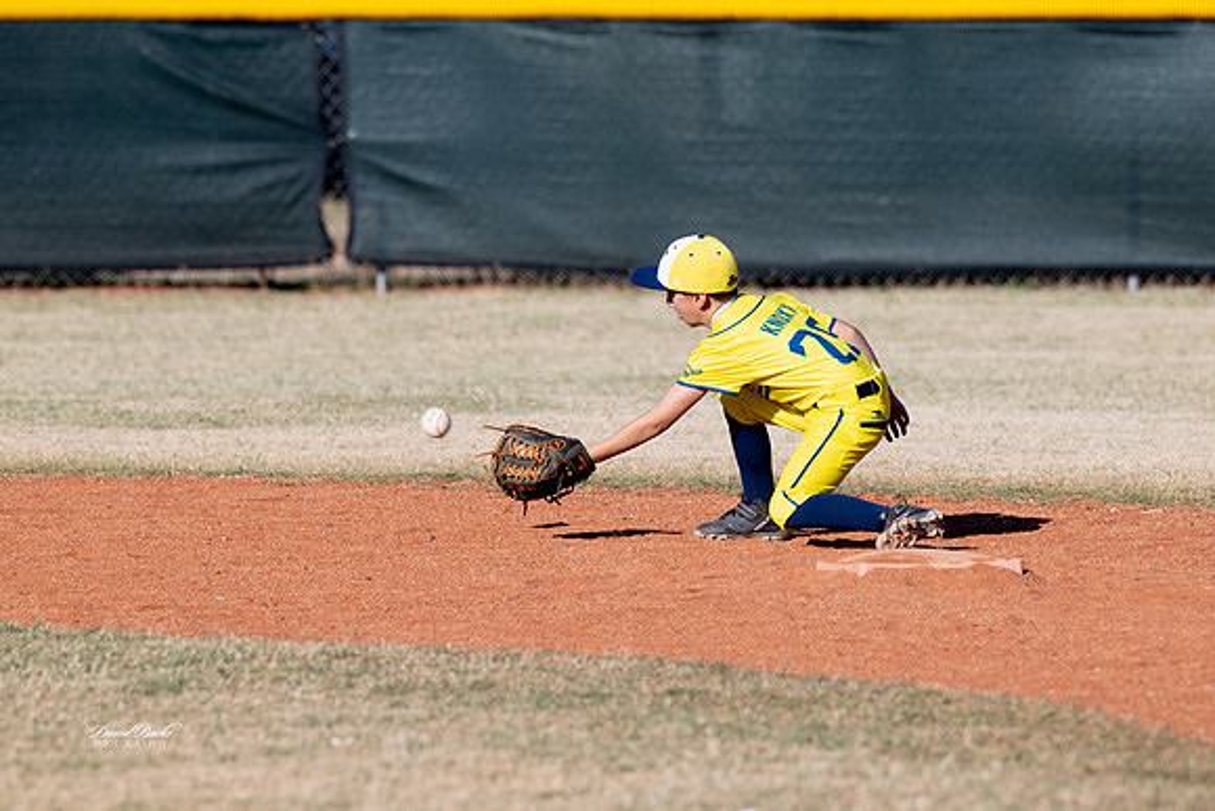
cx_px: 655
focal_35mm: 346
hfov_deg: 5.9
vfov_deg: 4.0
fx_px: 11695
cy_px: 401
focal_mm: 280
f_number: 5.6
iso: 180
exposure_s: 1/1000
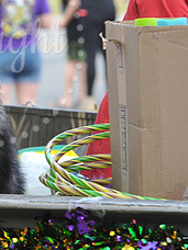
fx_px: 2571
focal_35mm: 355
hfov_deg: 4.2
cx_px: -21
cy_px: 43
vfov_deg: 5.6
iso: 250
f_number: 9
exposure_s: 1/80
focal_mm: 145
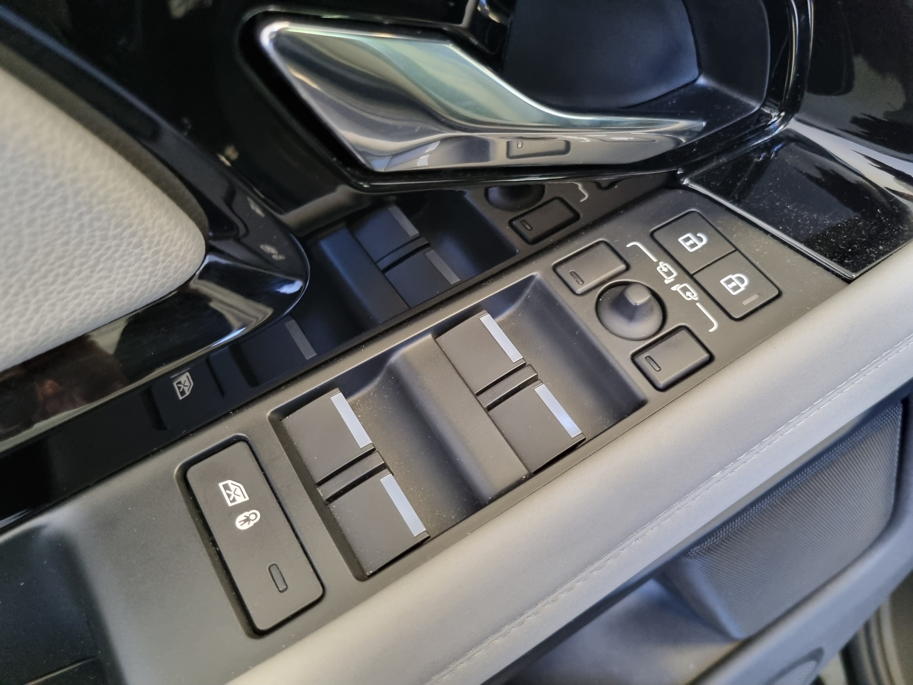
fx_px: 686
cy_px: 342
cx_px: 456
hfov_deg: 67.3
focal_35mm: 26
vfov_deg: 53.1
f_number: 1.8
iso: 640
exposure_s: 1/50
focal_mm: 5.4
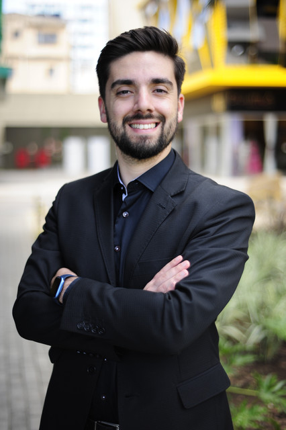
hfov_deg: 27.0
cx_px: 143
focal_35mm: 50
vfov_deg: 39.6
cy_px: 215
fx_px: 596
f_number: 1.8
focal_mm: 50
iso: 320
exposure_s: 1/1600
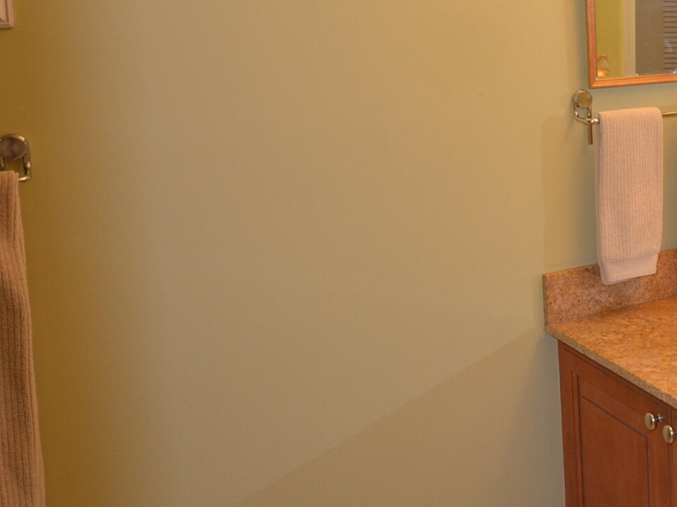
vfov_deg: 26.9
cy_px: 93
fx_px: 1036
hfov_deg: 31.4
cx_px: 777
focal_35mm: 53
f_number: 4.5
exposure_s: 1/125
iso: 360
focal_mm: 12
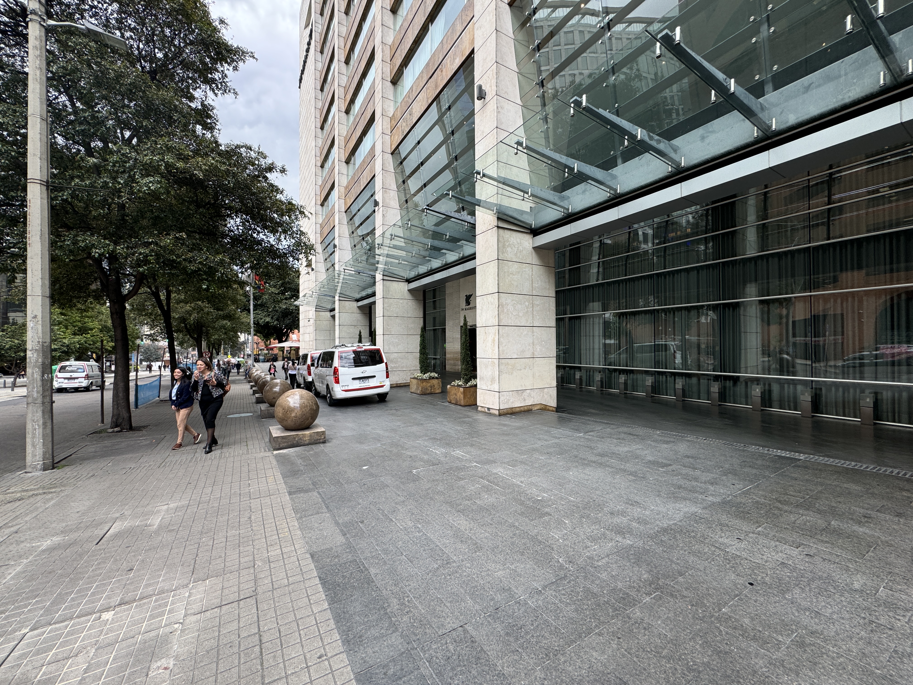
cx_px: 456
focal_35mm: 14
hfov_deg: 102.1
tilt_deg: +0.3
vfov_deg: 85.7
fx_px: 369
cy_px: 342
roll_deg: -1.1
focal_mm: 2.22
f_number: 2.2
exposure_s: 1/218
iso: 40
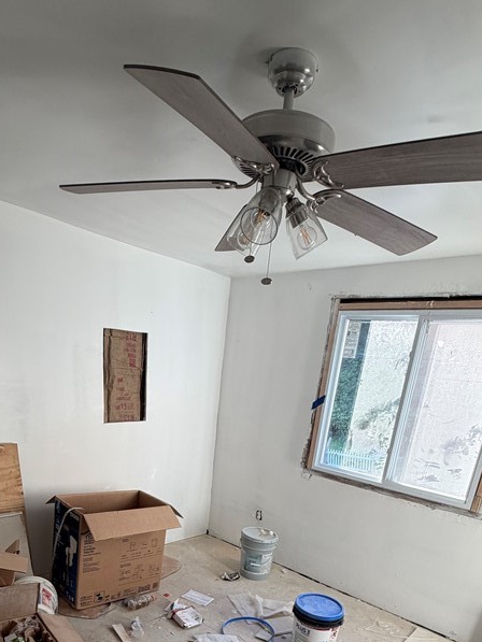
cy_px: 526
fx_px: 445
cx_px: 214
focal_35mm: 24
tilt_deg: -20.1
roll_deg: -5.4
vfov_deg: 64.4
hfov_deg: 56.7
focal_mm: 2.22
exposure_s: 1/121
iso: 100
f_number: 2.2
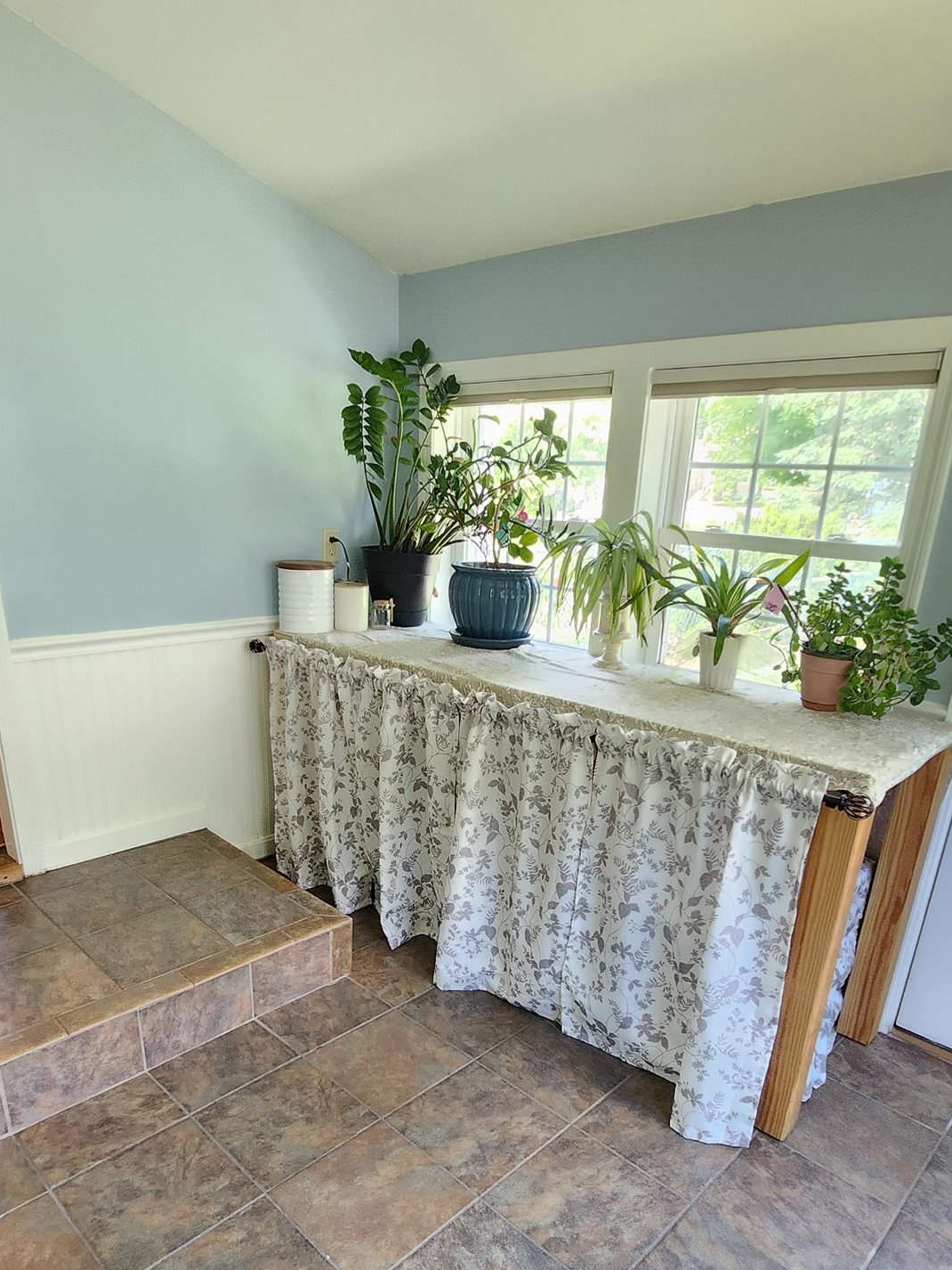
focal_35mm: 21
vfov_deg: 77.2
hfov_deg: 63.4
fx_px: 770
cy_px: 813
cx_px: 442
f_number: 2.2
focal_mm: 1.7
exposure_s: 1/60
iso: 320
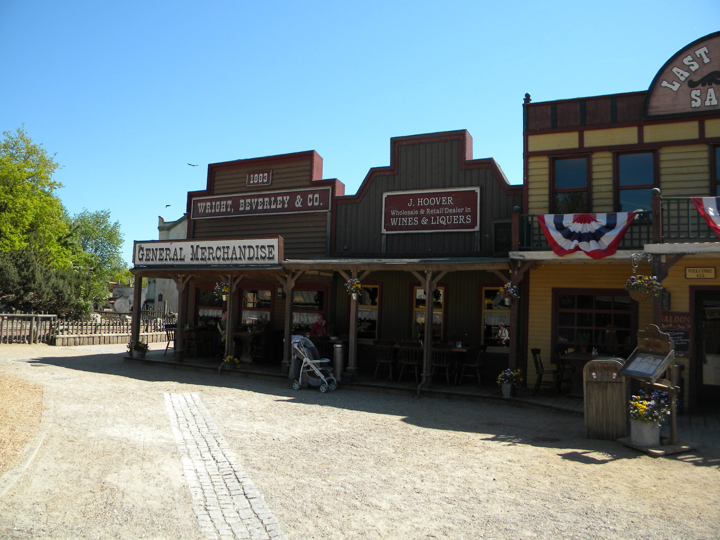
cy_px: 270
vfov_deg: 49.7
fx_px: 582
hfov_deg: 63.4
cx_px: 360
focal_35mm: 28
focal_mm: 5
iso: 80
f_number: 3.5
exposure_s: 1/620
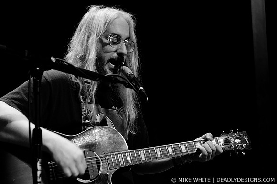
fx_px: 507
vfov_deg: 20.5
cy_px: 92
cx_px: 138
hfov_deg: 30.6
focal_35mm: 66
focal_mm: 44
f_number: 2.8
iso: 1600
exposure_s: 1/80
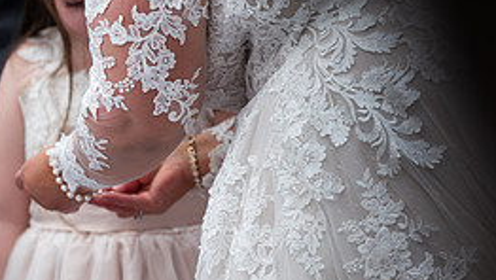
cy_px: 99
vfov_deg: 3.6
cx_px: 210
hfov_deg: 6.4
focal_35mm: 336
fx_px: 4424
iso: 64
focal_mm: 145
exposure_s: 1/640
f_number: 2.8
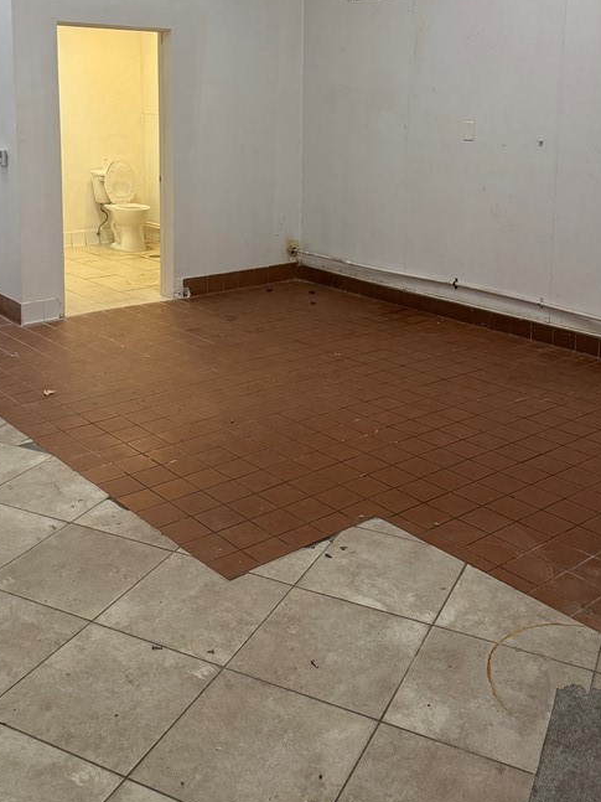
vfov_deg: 47.4
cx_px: 259
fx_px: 880
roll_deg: -0.6
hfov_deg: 37.6
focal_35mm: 38
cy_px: 213
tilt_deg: -7.1
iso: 250
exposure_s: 1/120
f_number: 1.78
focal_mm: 6.76
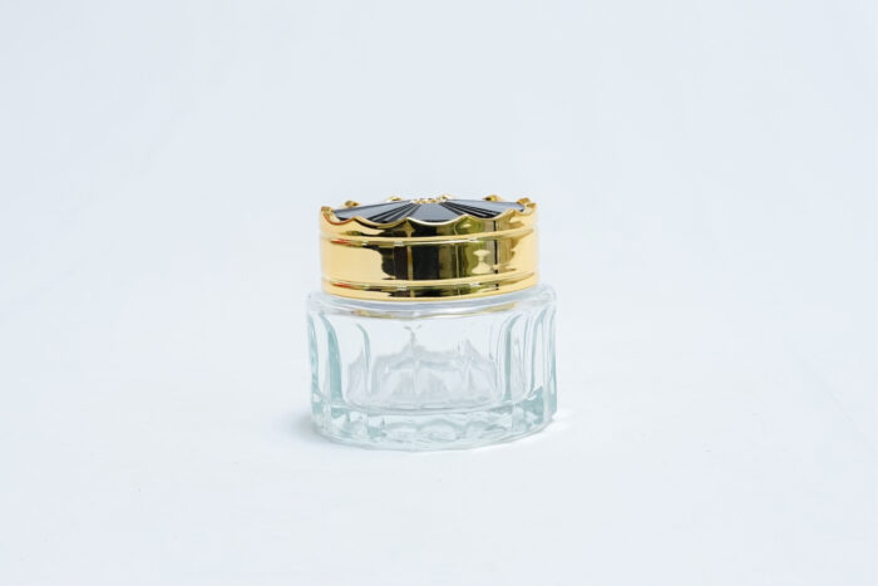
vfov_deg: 19.7
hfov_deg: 29.2
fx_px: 1683
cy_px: 293
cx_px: 439
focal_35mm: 69
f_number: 10
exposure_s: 1/125
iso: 2500
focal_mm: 46
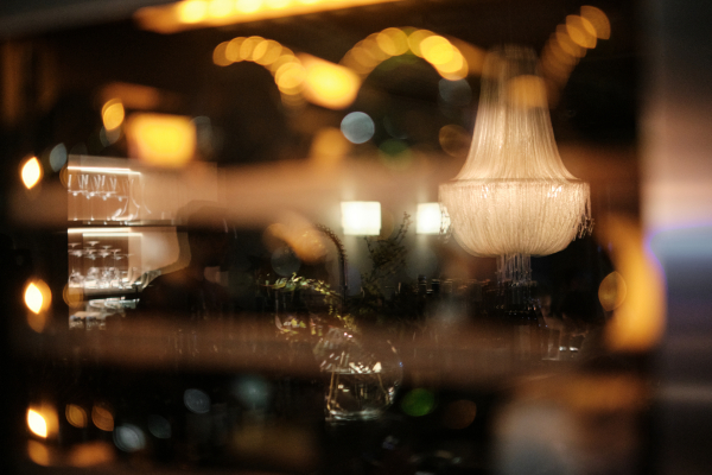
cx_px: 356
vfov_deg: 25.5
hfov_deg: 37.5
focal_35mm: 53
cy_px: 238
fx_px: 1048
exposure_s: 1/250
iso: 1250
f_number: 1.4
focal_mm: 35
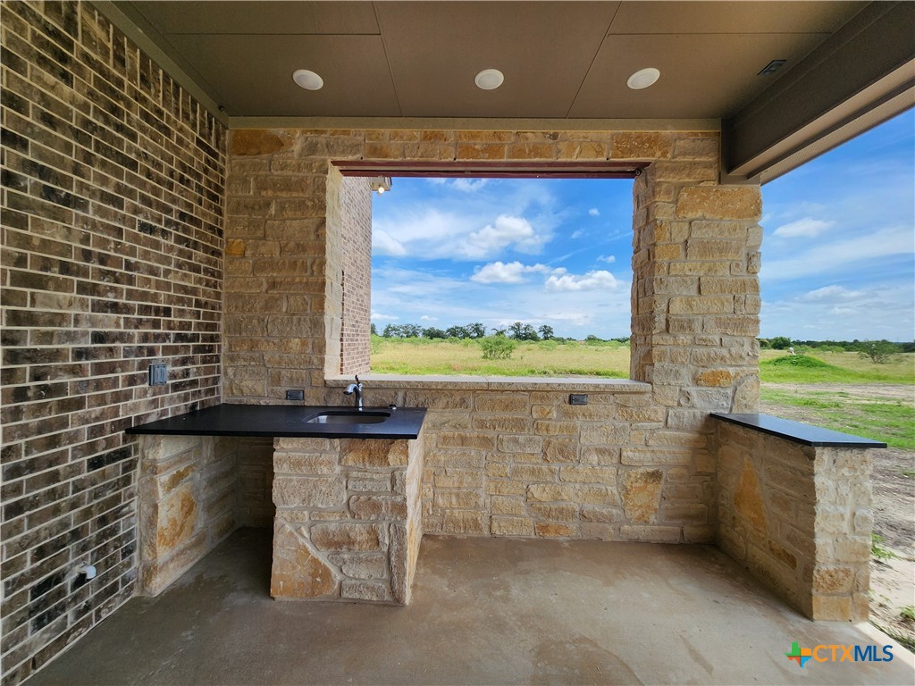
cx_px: 458
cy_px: 343
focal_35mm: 13
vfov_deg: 89.9
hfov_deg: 106.2
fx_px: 344
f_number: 2.2
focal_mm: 2.2
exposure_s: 1/1328
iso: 50
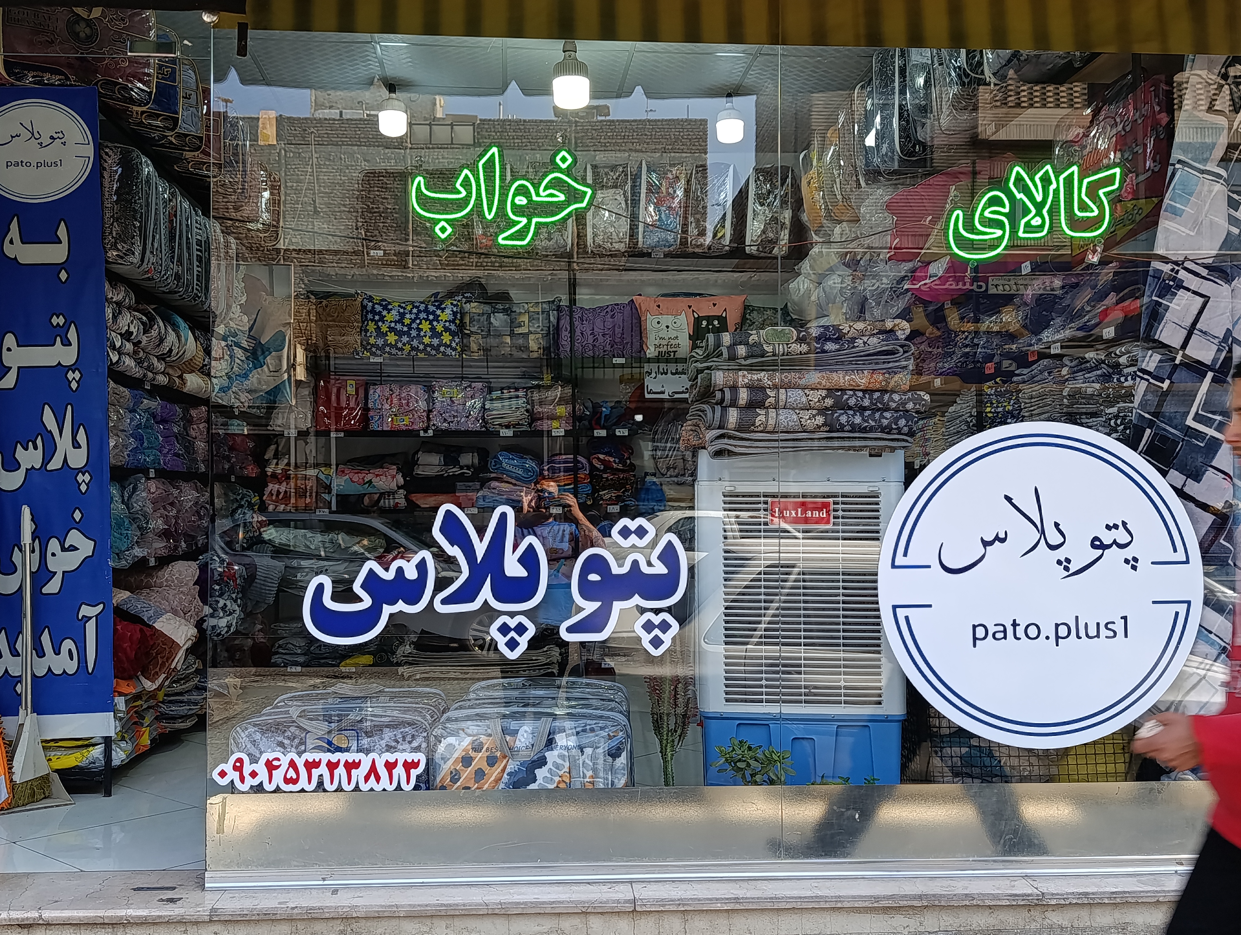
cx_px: 620
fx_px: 1257
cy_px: 468
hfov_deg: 52.6
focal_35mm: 35
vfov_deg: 40.8
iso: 50
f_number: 1.65
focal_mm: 6.11
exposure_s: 1/110
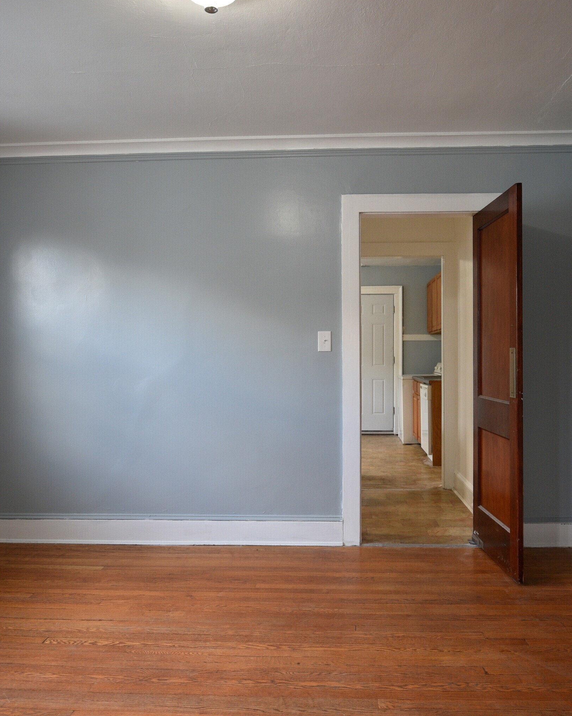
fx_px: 571
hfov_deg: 53.2
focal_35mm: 27
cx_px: 279
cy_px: 357
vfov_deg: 64.1
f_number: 3.5
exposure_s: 1/60
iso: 800
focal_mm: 19
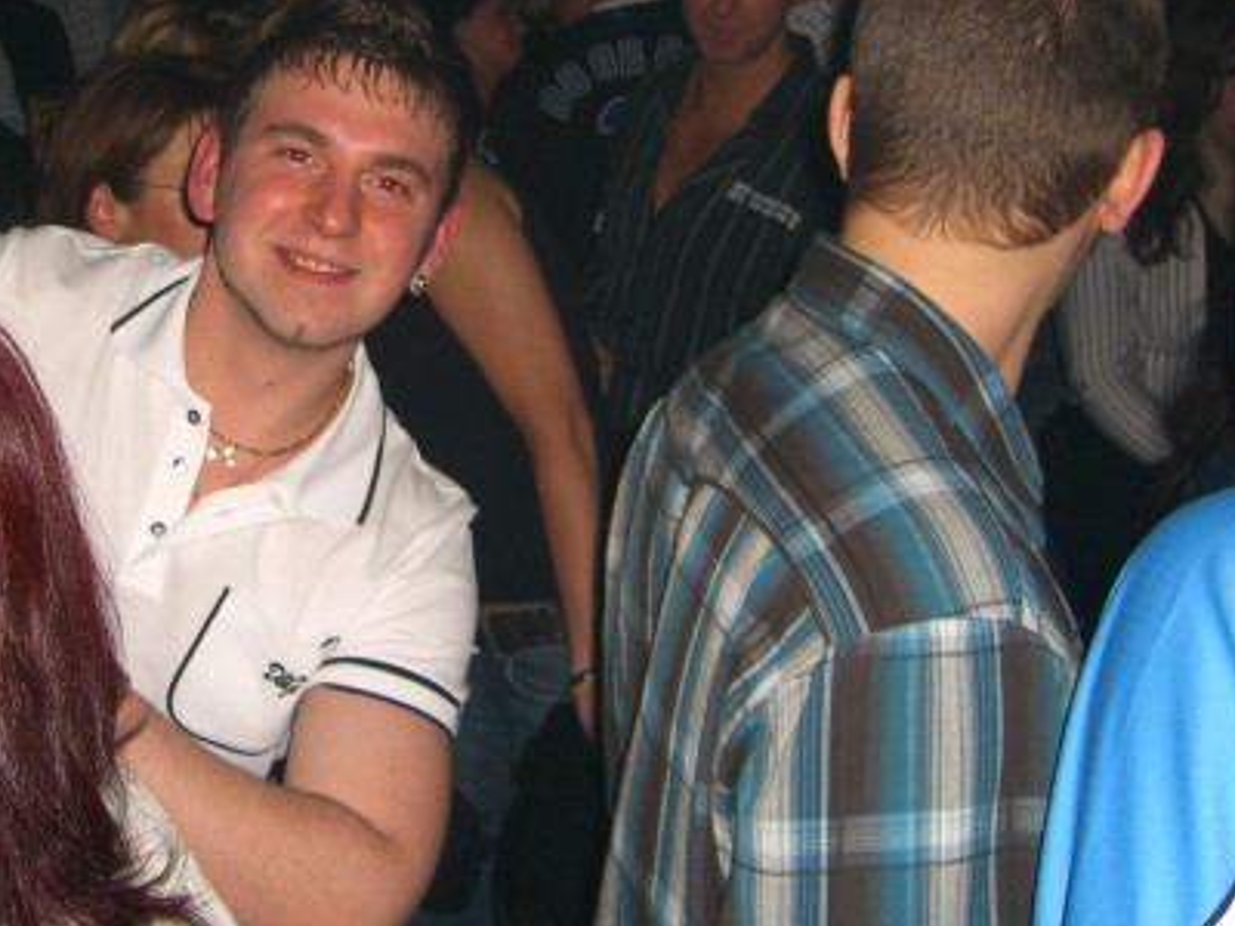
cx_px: 374
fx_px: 2034
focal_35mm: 57
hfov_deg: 33.4
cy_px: 290
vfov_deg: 25.5
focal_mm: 7.9
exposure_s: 1/60
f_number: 2.8
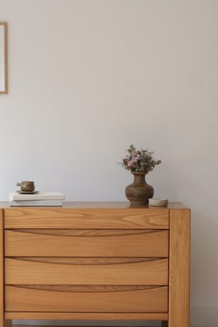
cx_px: 66
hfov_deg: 14.5
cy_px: 195
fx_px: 854
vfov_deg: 21.7
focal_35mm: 94
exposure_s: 1/52
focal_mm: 35
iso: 320
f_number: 6.4
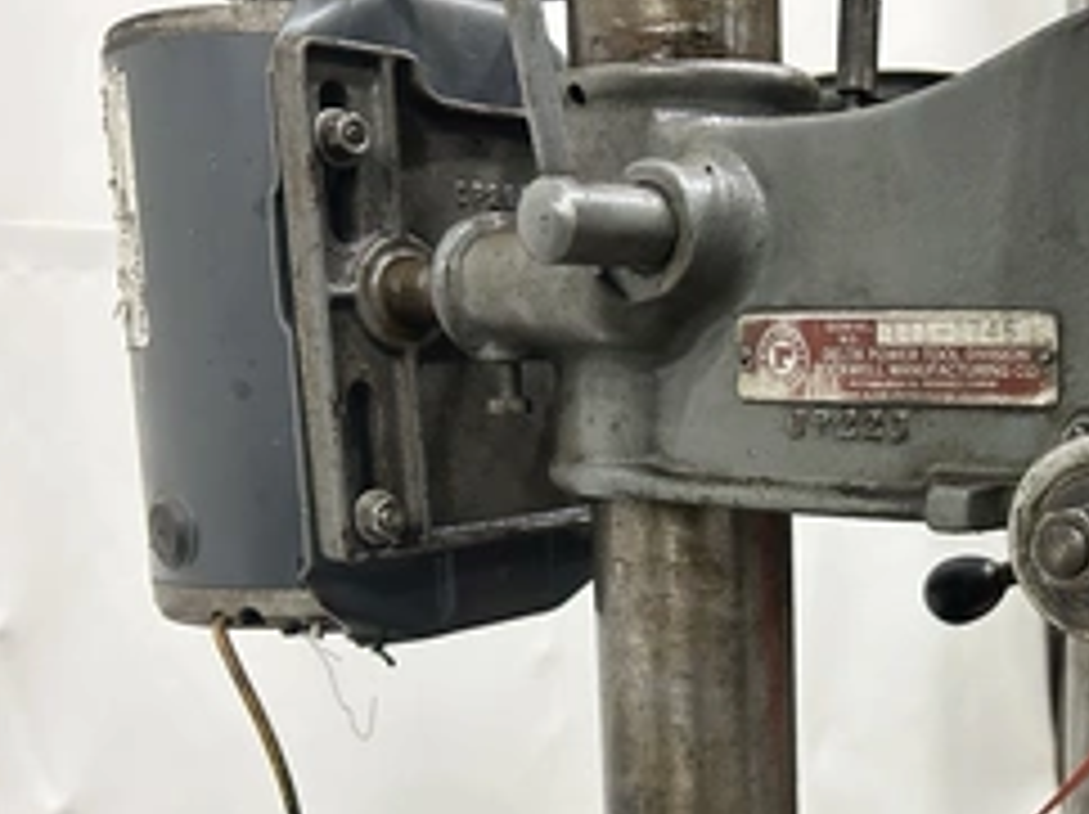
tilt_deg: -9.2
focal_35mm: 43
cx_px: 891
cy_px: 562
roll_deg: +1.0
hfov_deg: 41.7
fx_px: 1351
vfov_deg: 33.2
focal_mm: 5.7
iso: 400
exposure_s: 1/60
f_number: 1.5
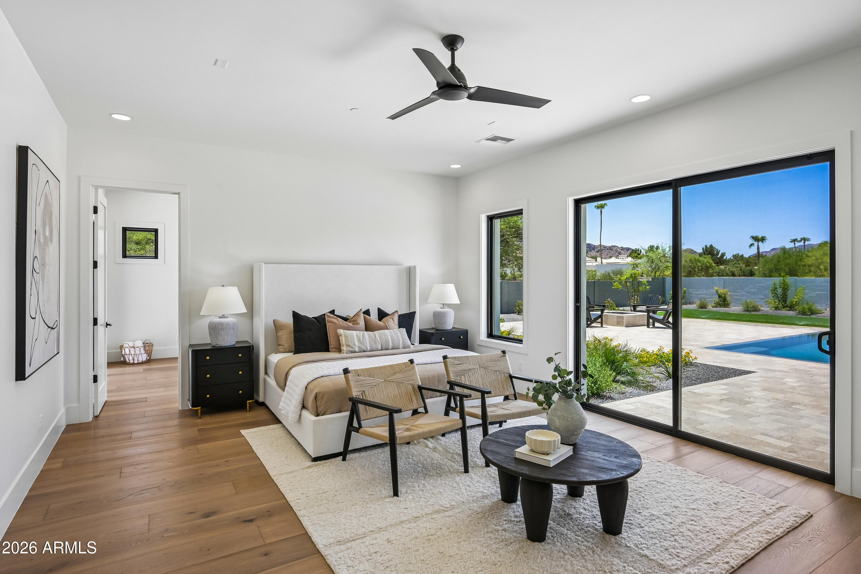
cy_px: 287
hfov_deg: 86.9
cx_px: 430
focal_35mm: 19
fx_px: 454
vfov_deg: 64.6
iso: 640
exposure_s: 1/500
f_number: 8
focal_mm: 19
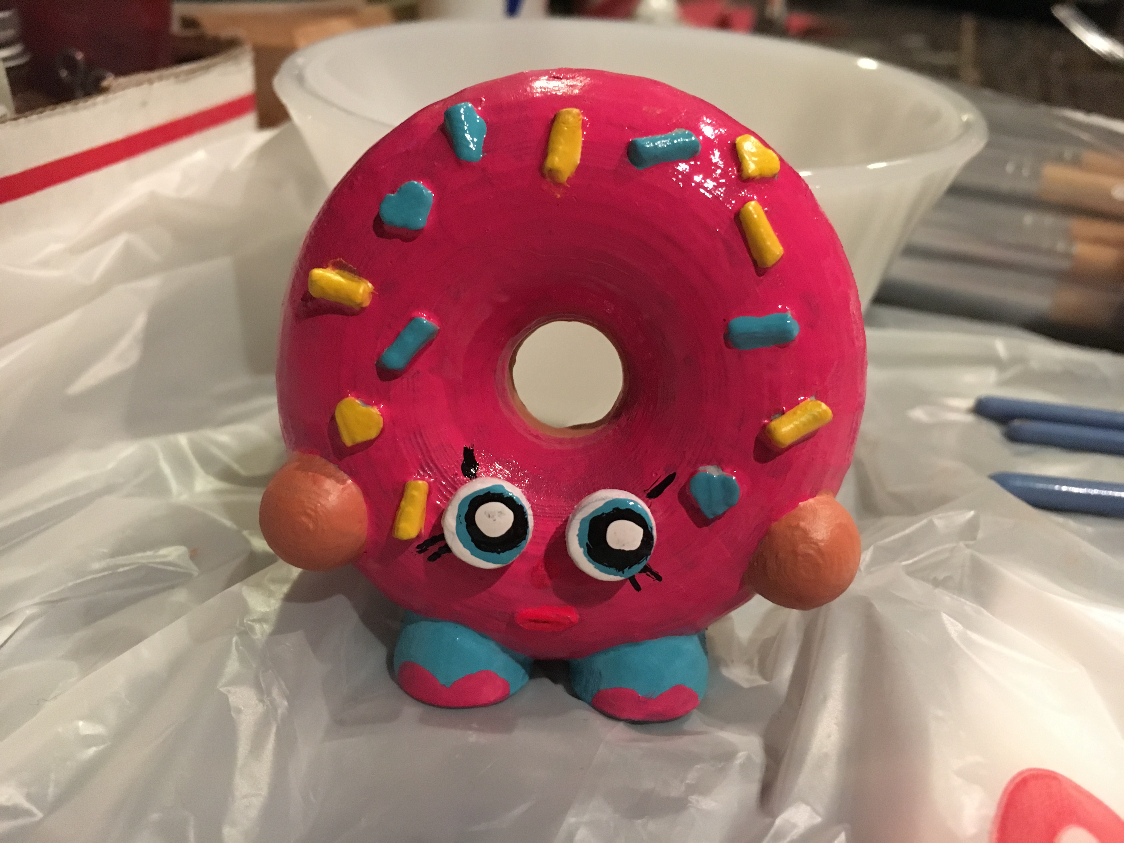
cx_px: 562
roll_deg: -2.5
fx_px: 942
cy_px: 422
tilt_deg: -28.2
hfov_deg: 61.7
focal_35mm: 29
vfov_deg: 48.2
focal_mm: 4.15
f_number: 2.2
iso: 250
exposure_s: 1/15
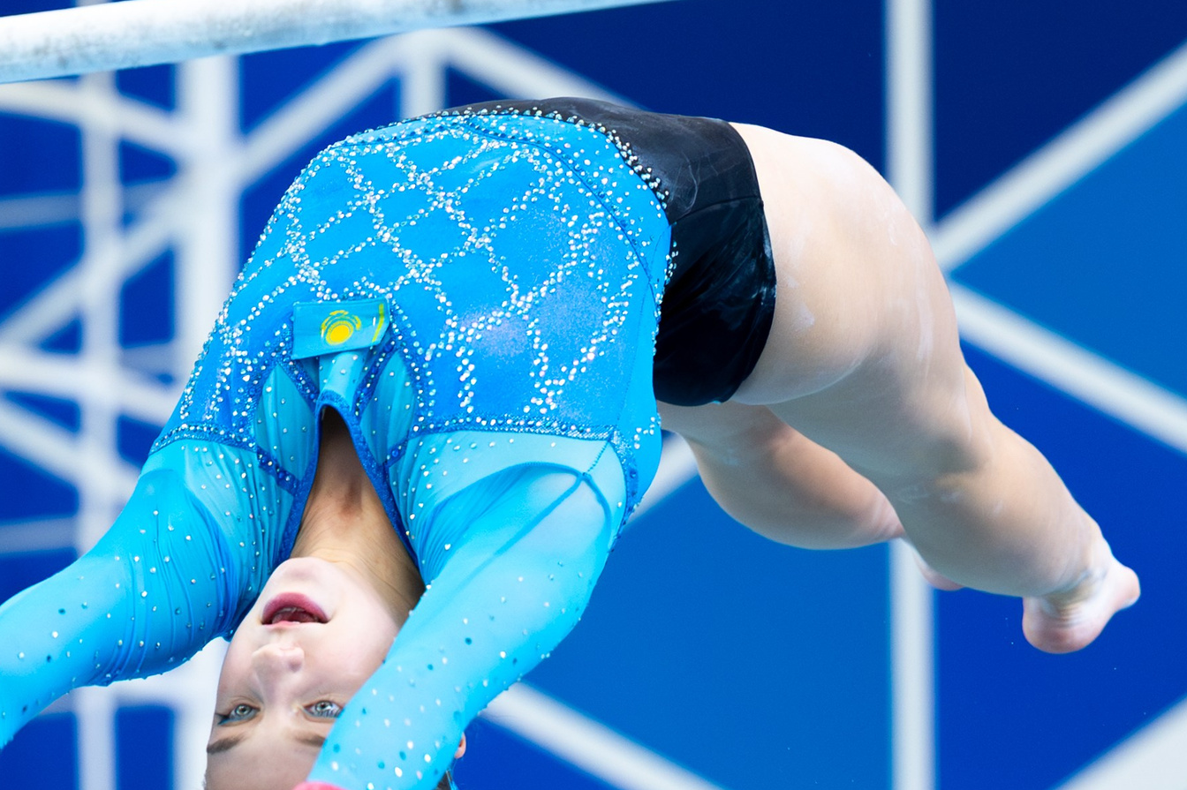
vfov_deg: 3.4
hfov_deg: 5.0
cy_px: 505
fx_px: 13513
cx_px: 290
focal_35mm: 410
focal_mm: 120
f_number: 2.8
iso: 2500
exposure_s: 1/1600
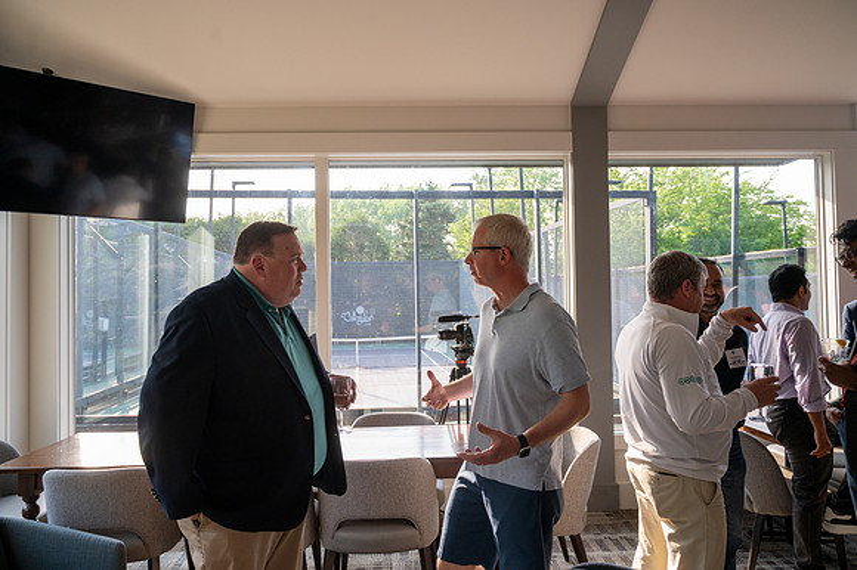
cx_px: 428
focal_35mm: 27
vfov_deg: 47.9
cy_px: 285
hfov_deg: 67.4
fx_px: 642
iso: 640
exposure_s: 1/400
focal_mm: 27
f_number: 4.5
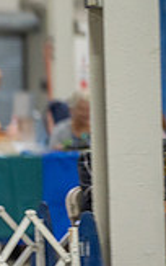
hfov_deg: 2.4
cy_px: 260
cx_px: -303
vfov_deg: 3.8
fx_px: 3985
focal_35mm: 551
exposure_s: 1/160
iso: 2000
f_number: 2.8
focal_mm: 152
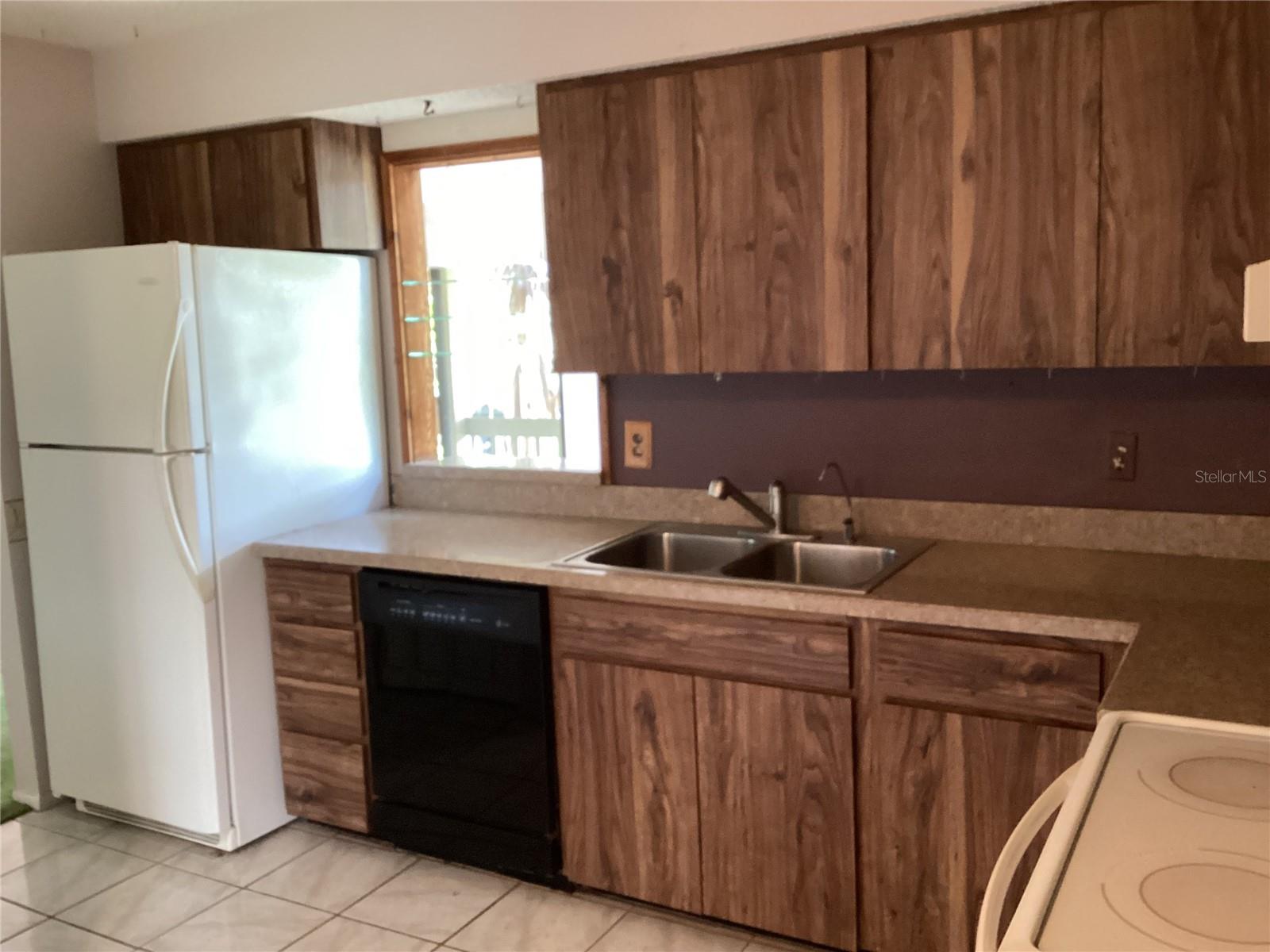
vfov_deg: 45.4
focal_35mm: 31
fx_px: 1137
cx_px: 635
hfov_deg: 58.4
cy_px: 476
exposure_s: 1/33
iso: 250
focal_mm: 3.3
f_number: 2.4
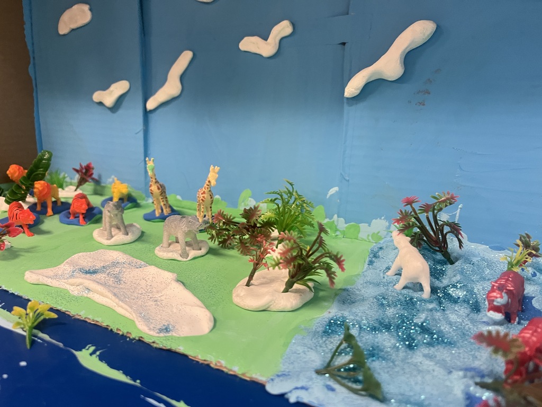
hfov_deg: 67.3
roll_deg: -0.1
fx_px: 407
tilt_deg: -14.9
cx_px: 271
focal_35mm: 26
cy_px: 204
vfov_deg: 53.1
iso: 500
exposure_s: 1/40
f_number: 1.6
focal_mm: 5.1
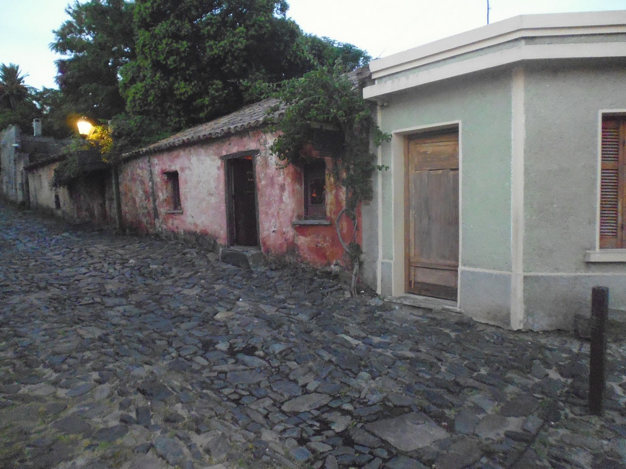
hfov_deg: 71.6
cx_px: 313
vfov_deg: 56.8
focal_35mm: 24
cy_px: 234
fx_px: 434
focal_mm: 4.3
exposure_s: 1/60
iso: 1000
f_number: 2.8
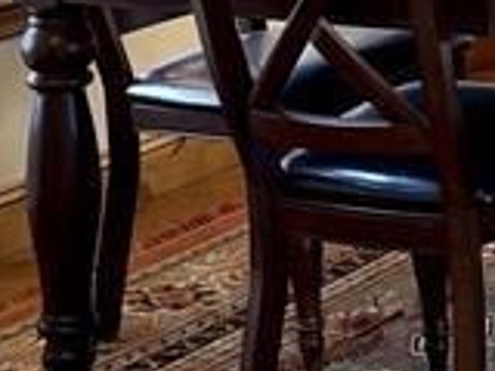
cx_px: 854
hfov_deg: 11.9
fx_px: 2202
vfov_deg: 9.1
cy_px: -331
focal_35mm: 154
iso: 125
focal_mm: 6.93
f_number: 1.8
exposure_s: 1/120
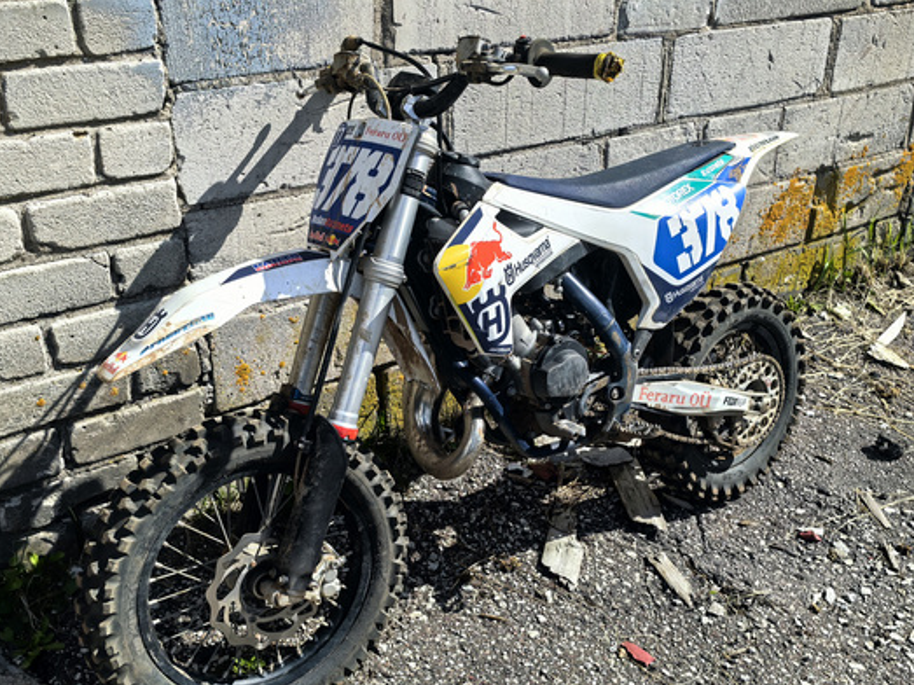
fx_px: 1030
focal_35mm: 39
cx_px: 491
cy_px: 391
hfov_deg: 47.8
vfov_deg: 36.7
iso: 50
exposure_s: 1/5814
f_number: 2
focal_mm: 6.35
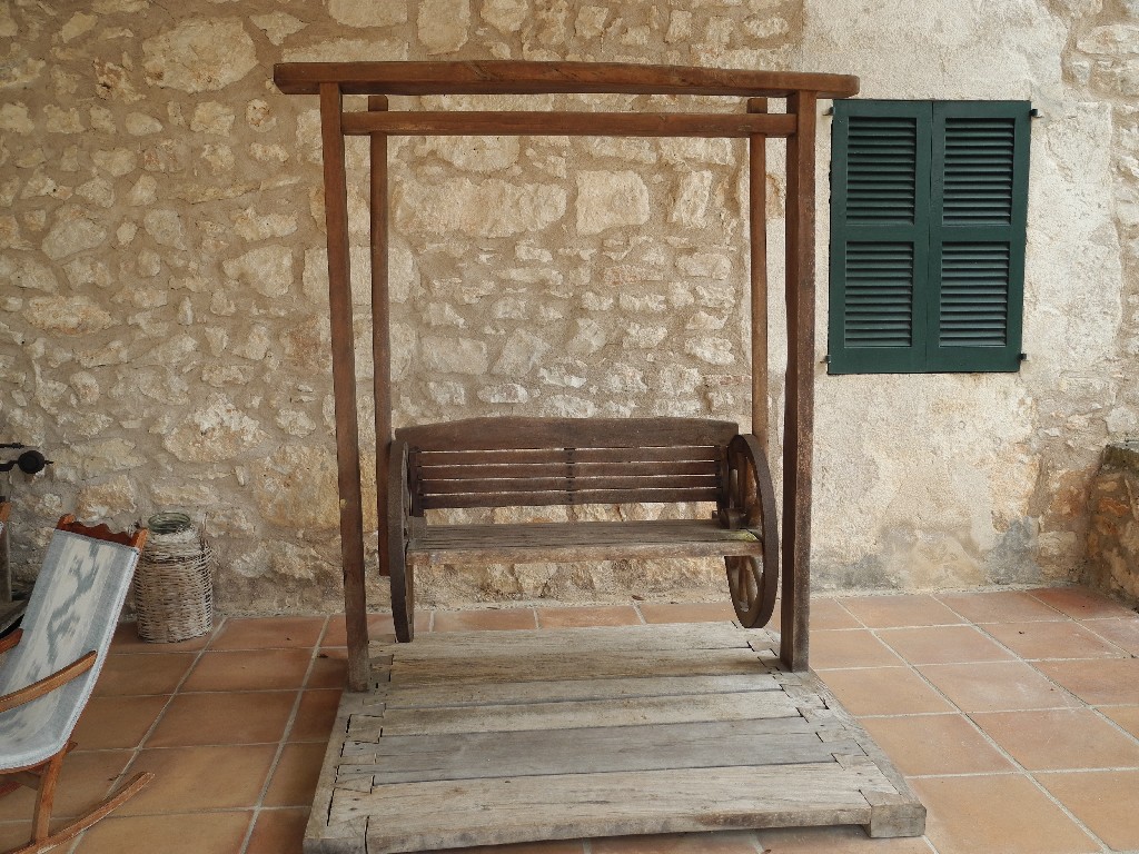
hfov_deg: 52.6
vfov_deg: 40.7
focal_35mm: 35
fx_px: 1152
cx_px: 570
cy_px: 427
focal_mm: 7.4
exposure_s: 1/271
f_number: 3.2
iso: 100
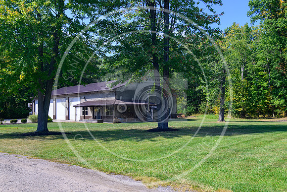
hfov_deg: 58.7
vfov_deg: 41.1
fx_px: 255
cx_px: 144
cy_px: 96
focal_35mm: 32
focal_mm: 32
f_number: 9
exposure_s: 1/100
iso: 100
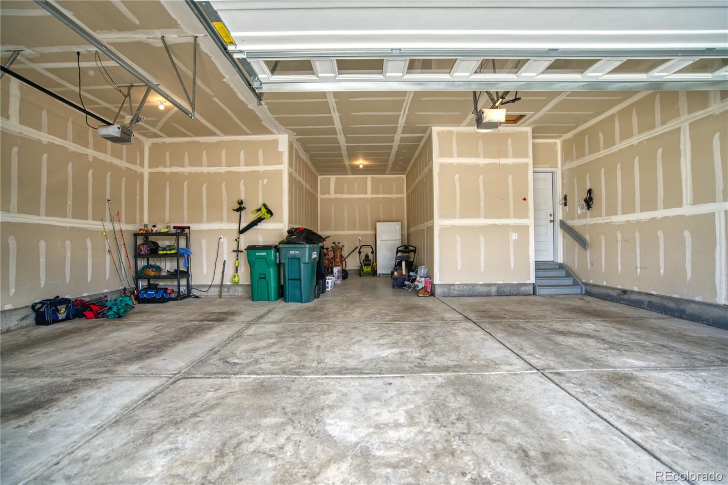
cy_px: 242
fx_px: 323
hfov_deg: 96.7
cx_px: 364
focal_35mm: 16
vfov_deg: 73.7
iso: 500
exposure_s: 1/400
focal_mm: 16
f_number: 4
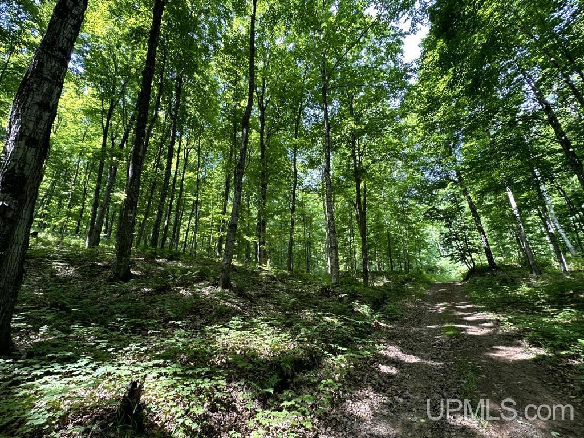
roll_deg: -2.4
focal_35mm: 14
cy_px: 219
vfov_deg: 85.7
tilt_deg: +17.2
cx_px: 292
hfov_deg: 102.1
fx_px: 236
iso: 64
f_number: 2.2
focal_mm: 2.22
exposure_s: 1/99
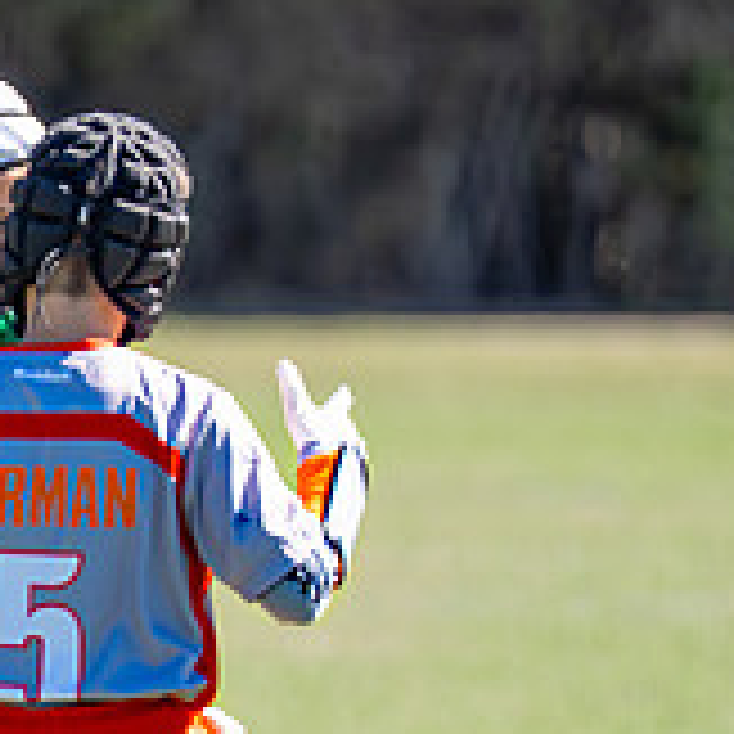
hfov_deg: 1.8
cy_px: 586
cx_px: -473
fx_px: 23966
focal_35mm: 999
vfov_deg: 1.8
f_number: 2.8
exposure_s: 1/2000
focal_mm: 200
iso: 200
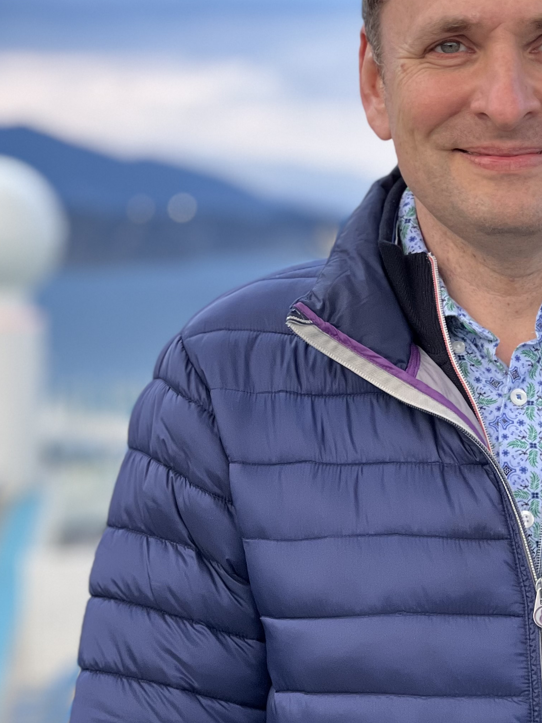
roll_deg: +0.3
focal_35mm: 153
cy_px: 463
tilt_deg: -2.4
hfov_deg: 9.7
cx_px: 501
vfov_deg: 12.9
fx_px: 3194
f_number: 2.8
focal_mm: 9
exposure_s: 1/98
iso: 100
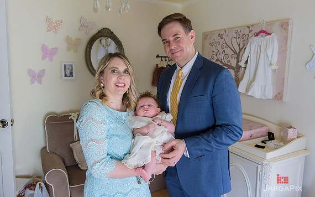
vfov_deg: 44.5
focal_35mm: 28
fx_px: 240
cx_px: 156
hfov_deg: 66.5
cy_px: 96
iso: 1600
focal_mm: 27
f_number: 3.2
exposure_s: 1/125
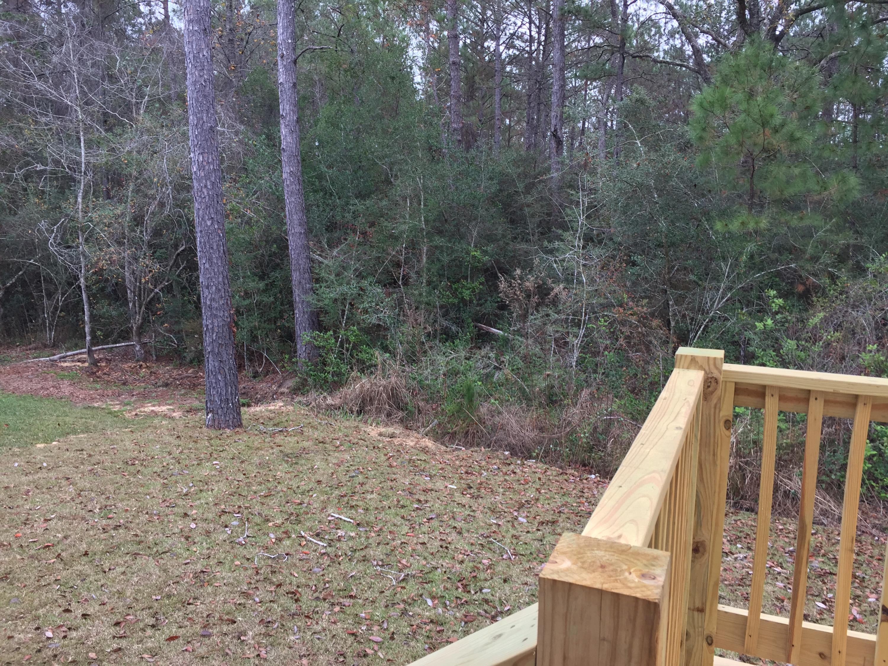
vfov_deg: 48.2
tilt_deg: -7.3
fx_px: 744
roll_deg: -1.5
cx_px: 444
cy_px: 333
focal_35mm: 29
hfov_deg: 61.7
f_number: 2.2
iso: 32
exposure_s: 1/60
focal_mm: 4.15
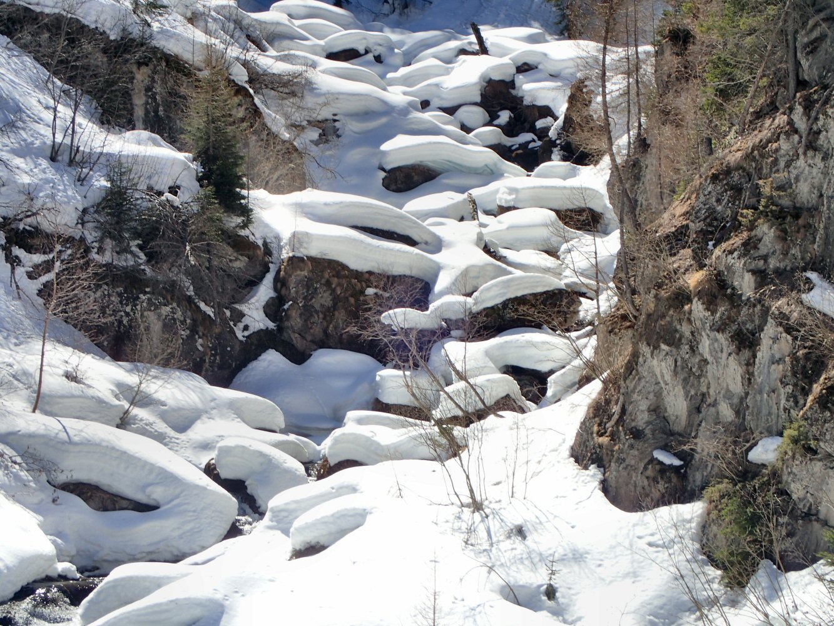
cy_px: 313
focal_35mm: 100
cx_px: 417
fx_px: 2410
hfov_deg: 19.6
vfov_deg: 14.8
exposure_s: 1/320
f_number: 6.3
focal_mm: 18
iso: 100
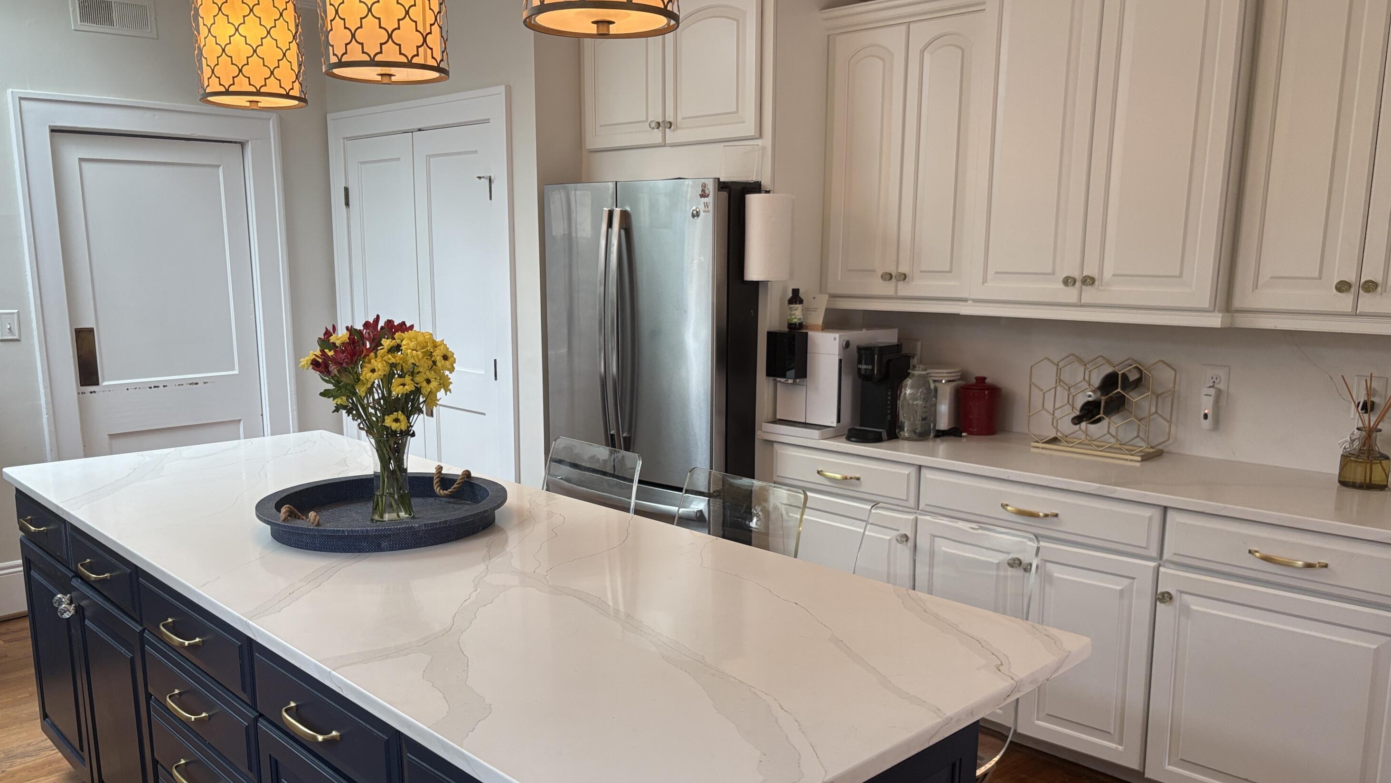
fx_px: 1070
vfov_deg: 40.1
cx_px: 690
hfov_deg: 66.1
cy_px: 452
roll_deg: +0.1
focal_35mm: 29
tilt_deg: -10.8
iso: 100
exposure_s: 1/120
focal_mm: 5.96
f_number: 1.6
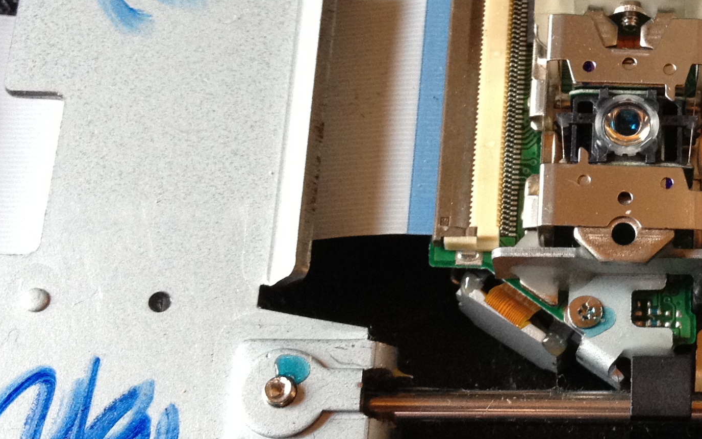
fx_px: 1684
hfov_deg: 22.4
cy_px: 165
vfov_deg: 14.8
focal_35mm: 88
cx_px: 739
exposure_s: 1/20
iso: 160
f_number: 2.4
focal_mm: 4.28
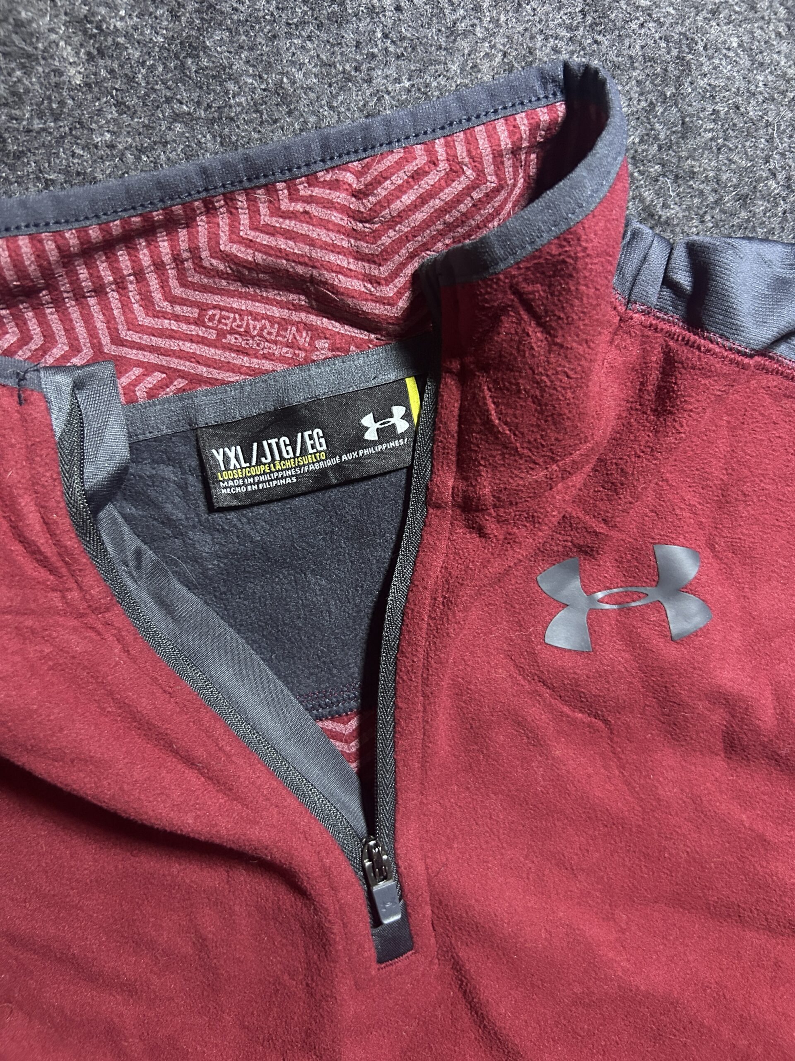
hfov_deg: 53.1
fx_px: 796
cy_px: 530
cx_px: 398
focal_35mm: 26
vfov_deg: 67.3
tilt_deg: -63.6
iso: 500
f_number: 1.5
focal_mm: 5.7
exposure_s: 1/33
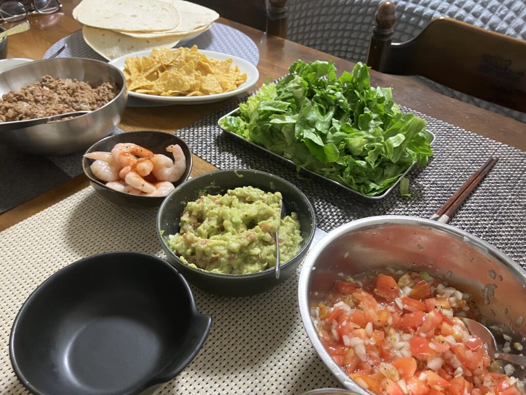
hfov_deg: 63.4
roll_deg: -3.0
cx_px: 263
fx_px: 425
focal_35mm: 28
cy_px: 198
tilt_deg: -40.5
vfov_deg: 49.7
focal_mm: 3.99
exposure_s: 1/40
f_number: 1.8
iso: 250
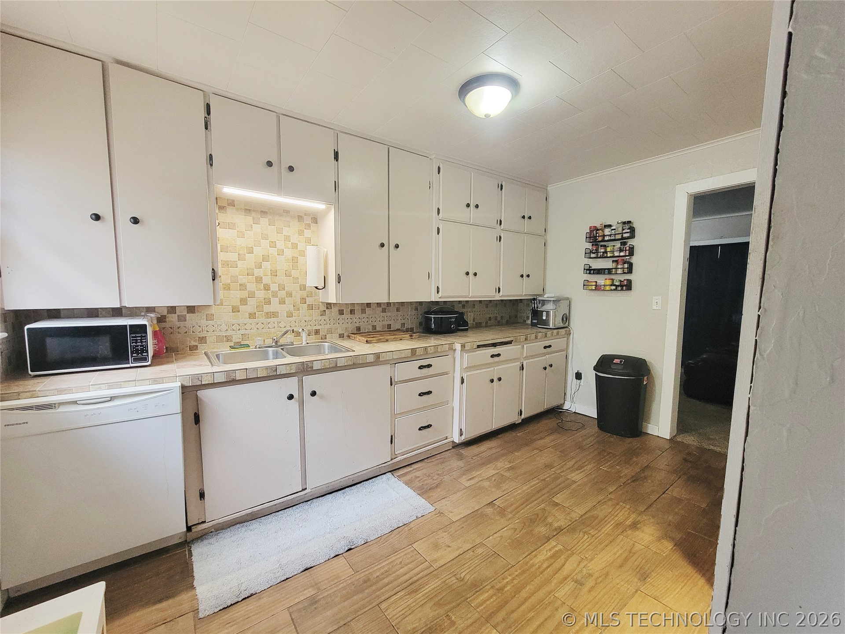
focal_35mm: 13
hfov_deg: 106.2
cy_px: 317
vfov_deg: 89.9
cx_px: 422
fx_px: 317
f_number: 2.2
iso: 400
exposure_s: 1/60
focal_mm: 2.2
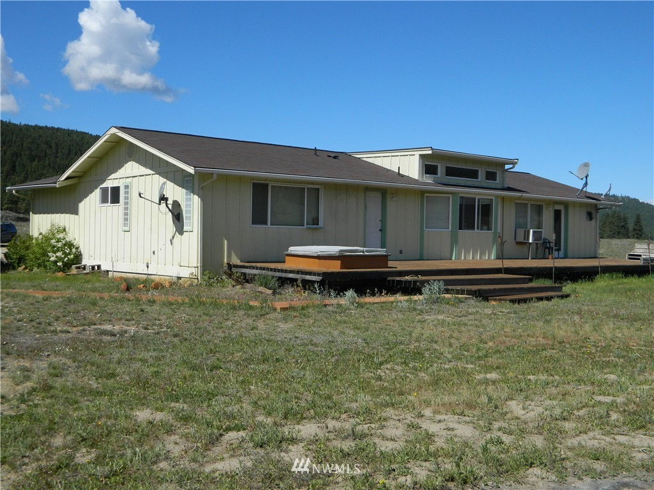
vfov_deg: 35.1
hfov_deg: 45.8
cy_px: 245
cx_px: 327
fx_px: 775
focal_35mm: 41
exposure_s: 1/200
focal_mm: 7.3
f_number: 9.8
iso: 80
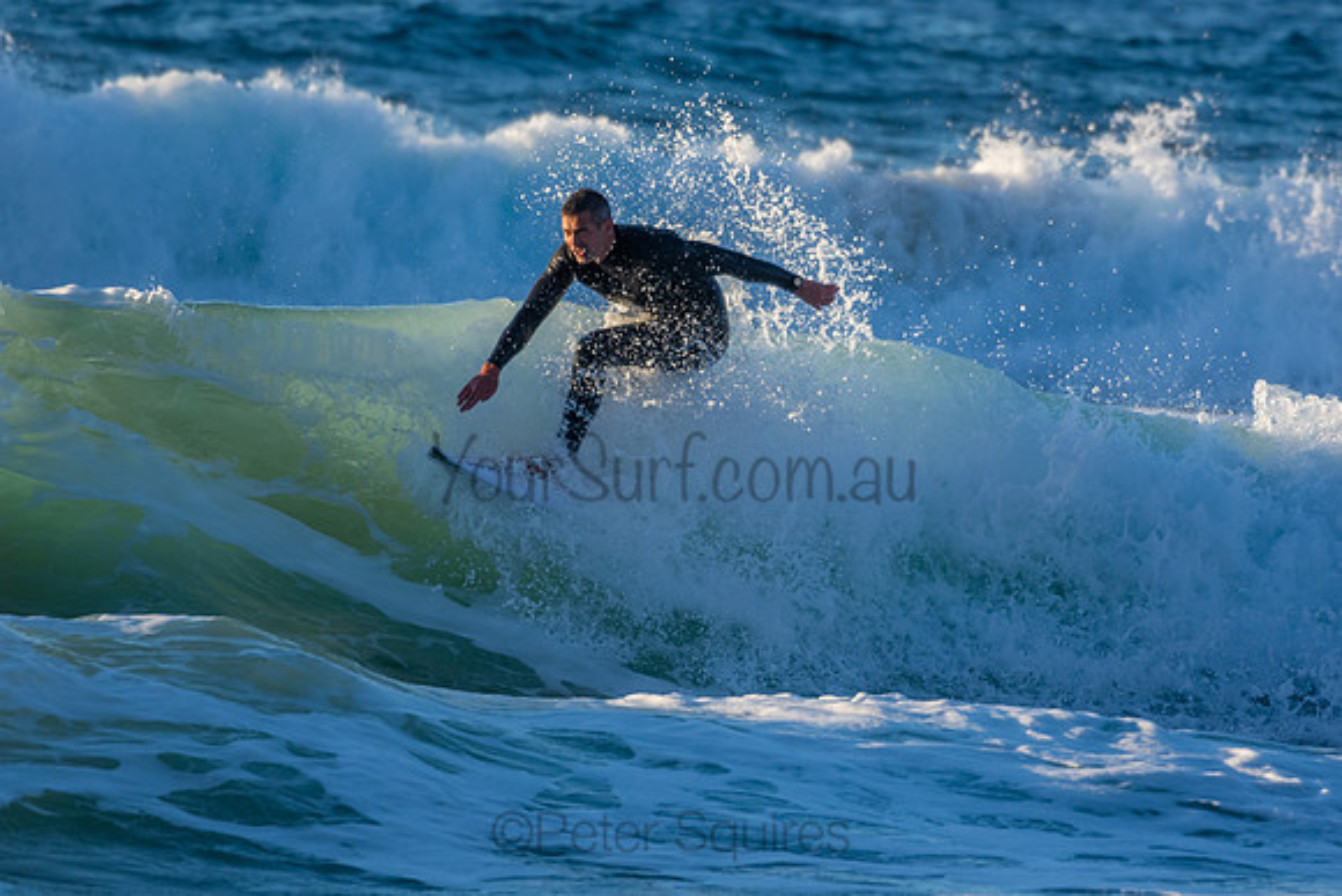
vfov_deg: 2.4
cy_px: 448
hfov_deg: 3.5
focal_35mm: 585
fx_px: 21812
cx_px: 671
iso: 500
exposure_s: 1/1250
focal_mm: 390
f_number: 5.6
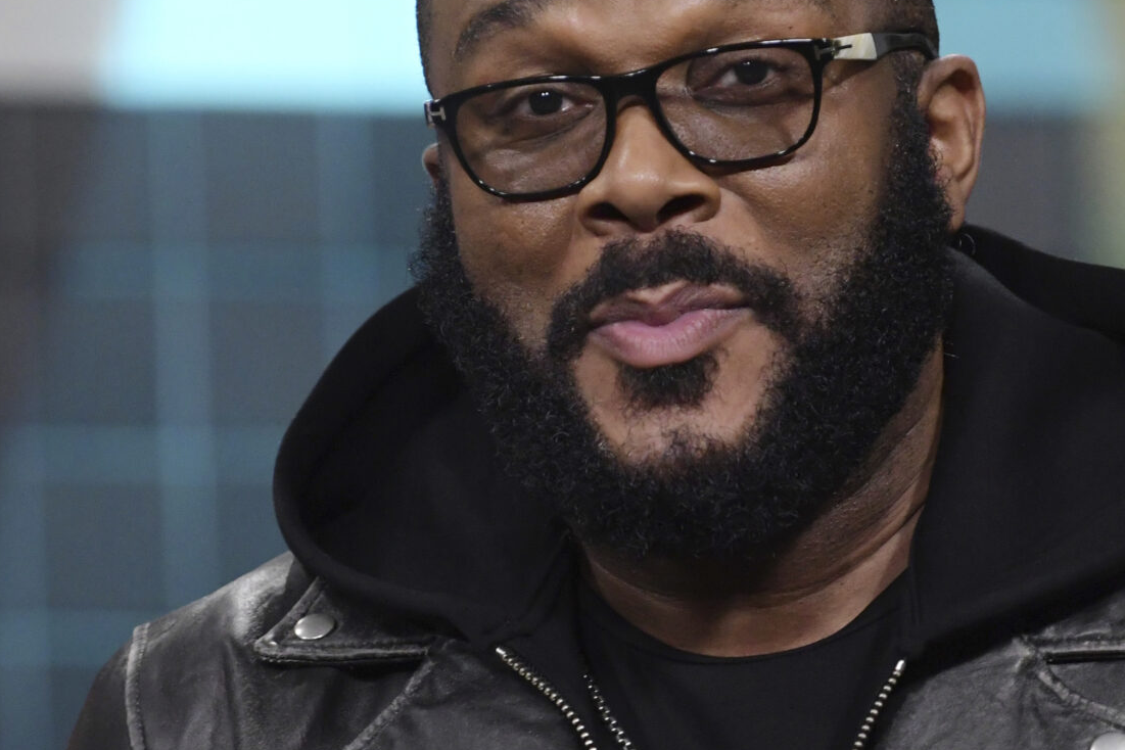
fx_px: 17436
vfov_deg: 2.5
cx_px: 757
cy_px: 530
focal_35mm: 558
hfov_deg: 3.7
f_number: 2.8
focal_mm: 160
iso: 2000
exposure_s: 1/320
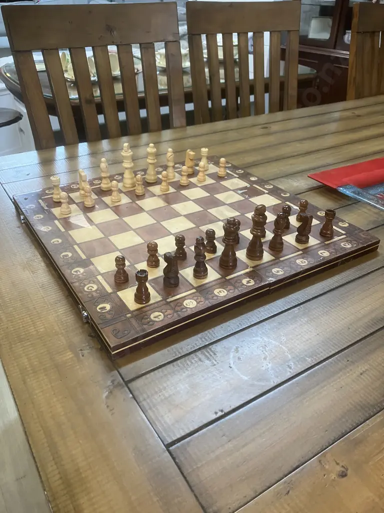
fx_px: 414
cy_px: 256
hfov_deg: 49.7
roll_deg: -0.1
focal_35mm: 28
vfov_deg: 63.4
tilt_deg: -31.7
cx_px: 192
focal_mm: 3.99
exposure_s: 1/50
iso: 160
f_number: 1.8
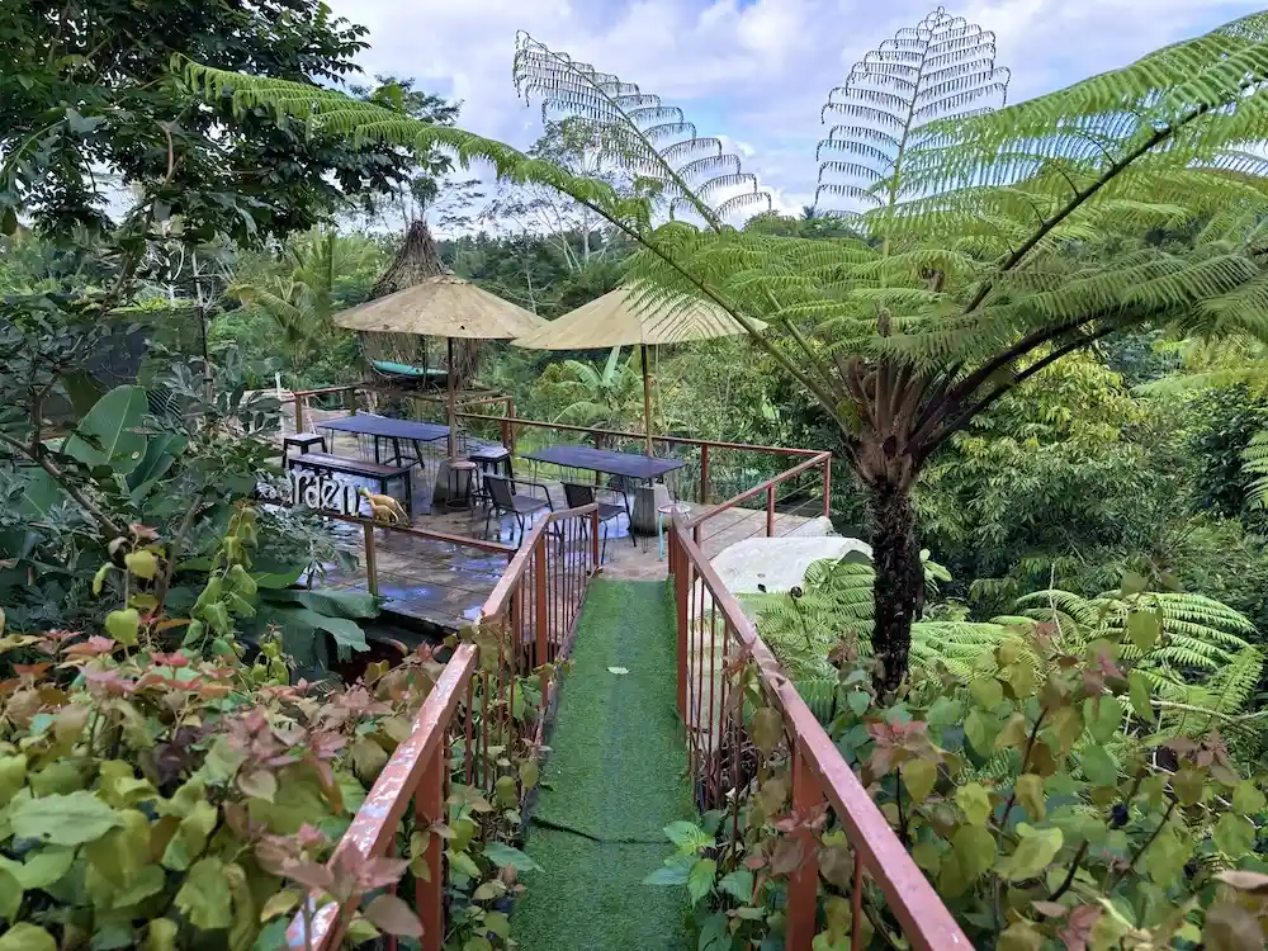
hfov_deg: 67.3
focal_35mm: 26
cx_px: 634
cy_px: 476
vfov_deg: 53.1
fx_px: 952
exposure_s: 1/818
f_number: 1.6
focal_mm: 6
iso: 50
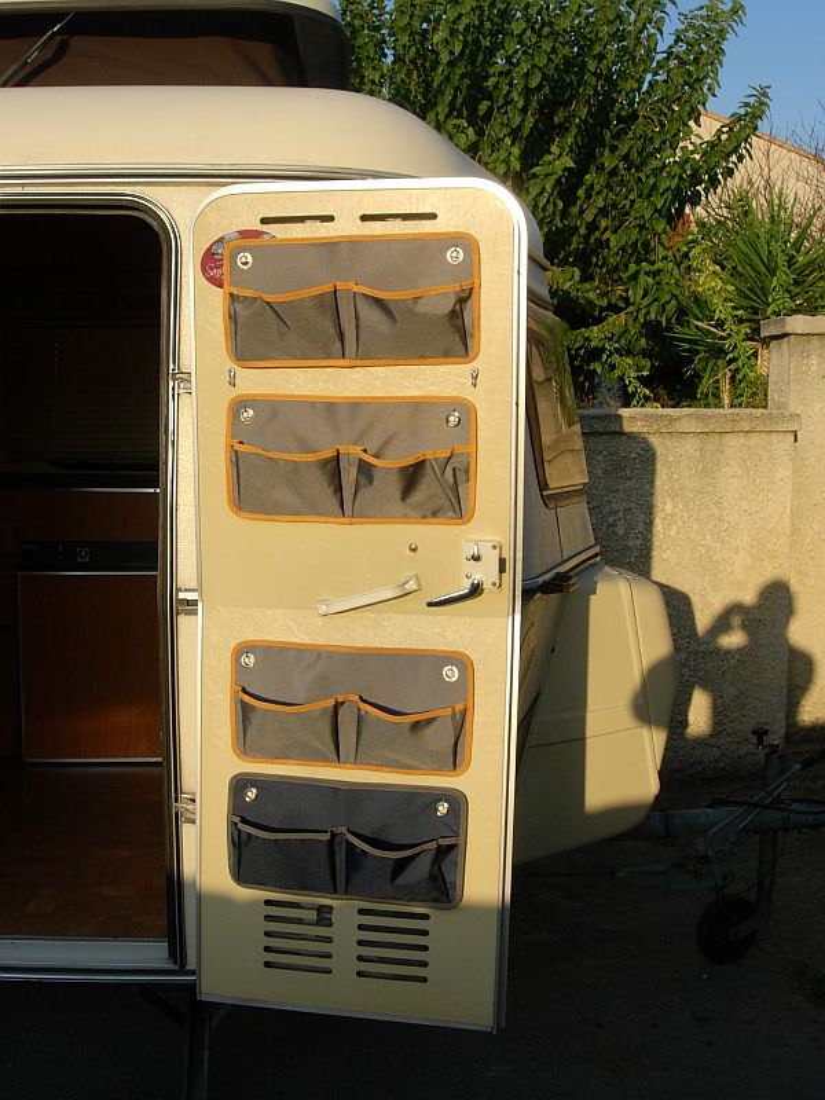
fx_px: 1208
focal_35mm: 38
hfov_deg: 37.7
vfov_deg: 49.0
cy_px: 550
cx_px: 412
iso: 64
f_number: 4.8
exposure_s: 1/512
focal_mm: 7.8
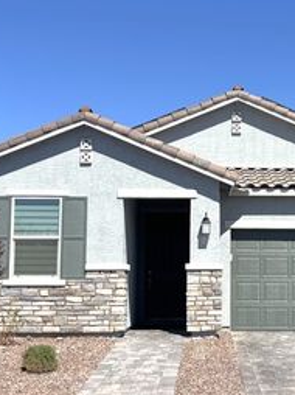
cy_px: 214
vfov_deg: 30.7
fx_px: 717
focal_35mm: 63
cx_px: 241
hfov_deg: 22.9
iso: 50
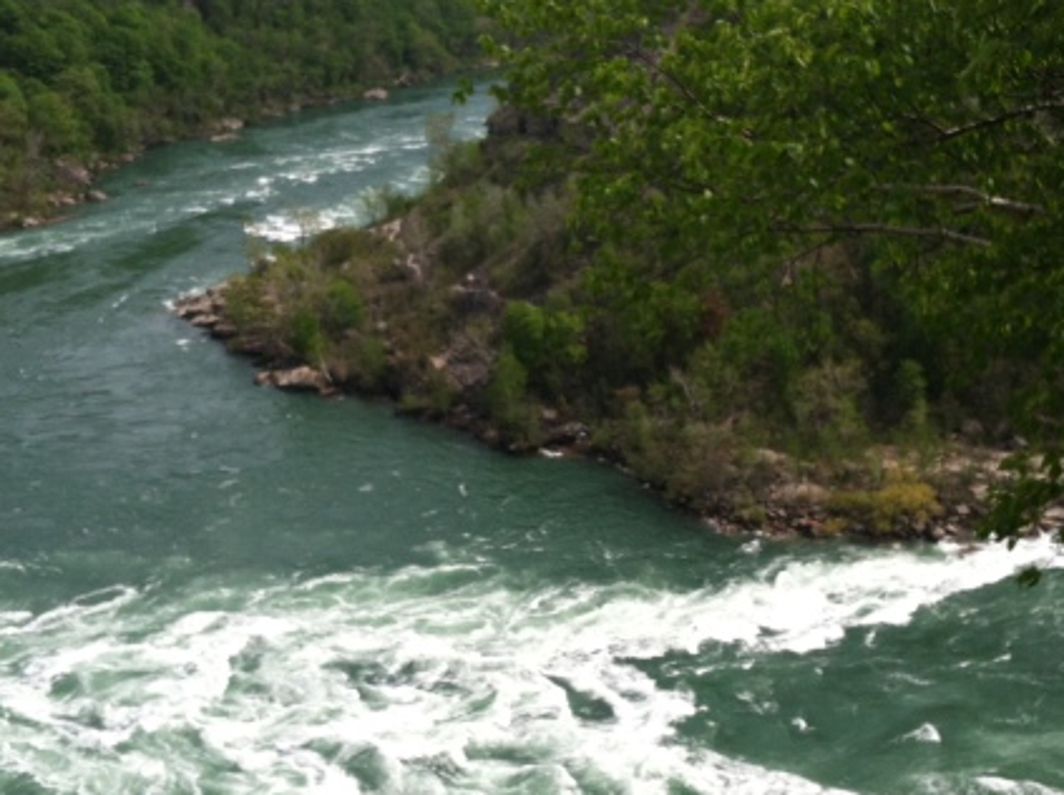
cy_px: 465
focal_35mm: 53
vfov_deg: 27.4
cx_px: 589
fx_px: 1627
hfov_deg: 36.2
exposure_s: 1/811
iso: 80
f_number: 2.8
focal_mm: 3.85
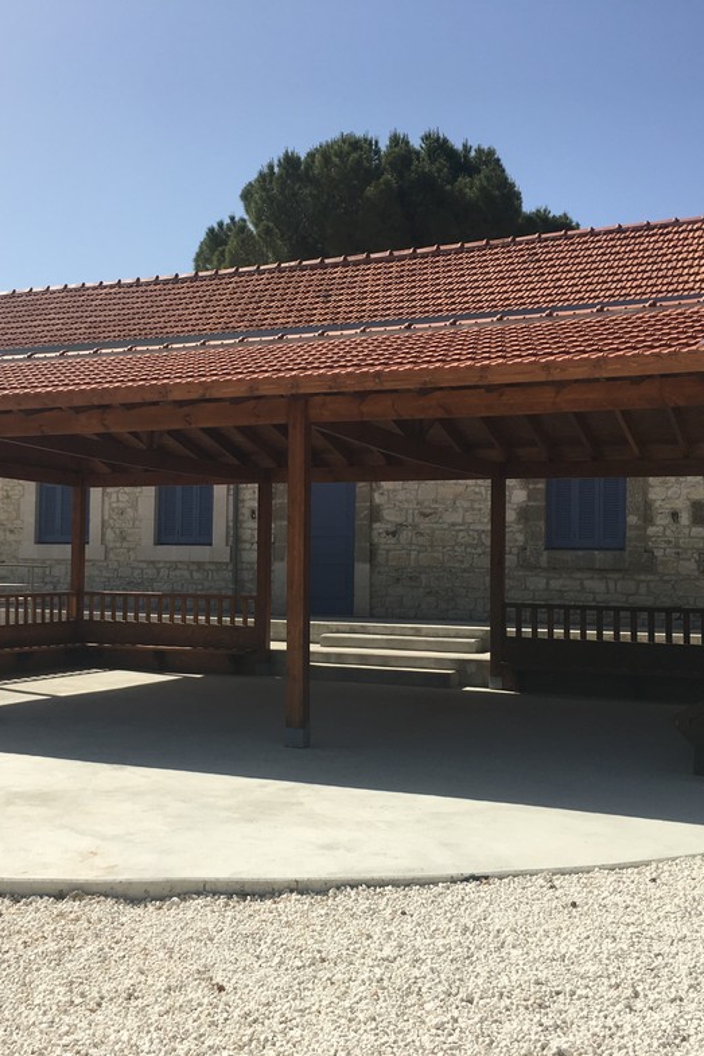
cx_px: 256
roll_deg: -1.0
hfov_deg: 32.4
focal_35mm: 41
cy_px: 534
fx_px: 1203
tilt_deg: +3.8
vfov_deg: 47.4
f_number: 2.2
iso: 25
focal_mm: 4.15
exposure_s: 1/2137
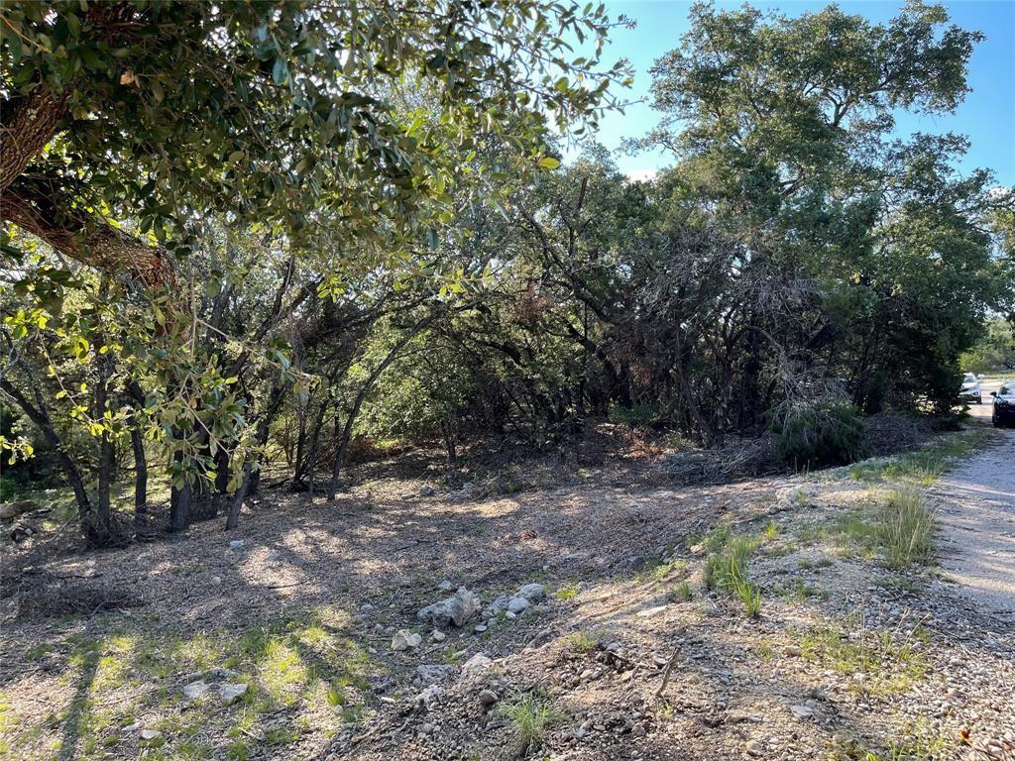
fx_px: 762
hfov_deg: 67.3
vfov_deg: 53.1
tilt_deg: -0.3
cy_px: 380
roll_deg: -1.9
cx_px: 508
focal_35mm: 26
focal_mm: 5.1
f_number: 1.6
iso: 32
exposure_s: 1/382
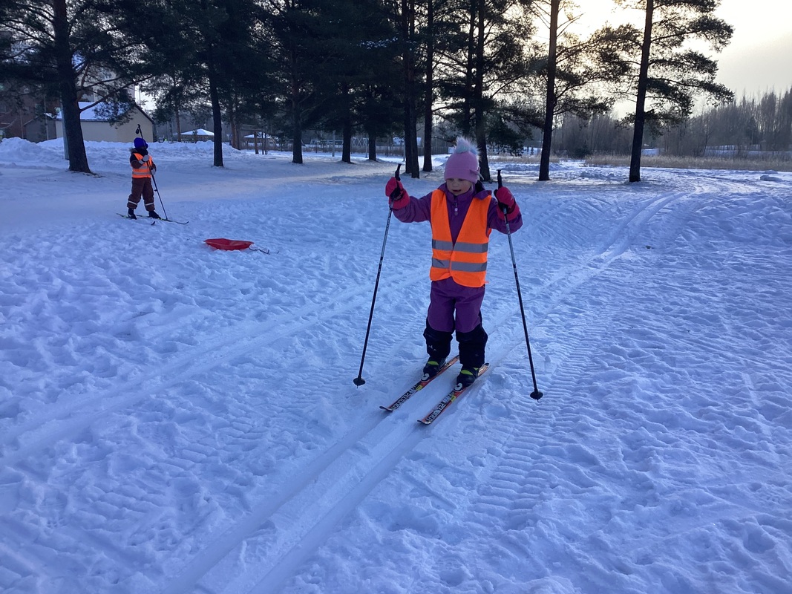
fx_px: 709
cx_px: 396
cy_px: 297
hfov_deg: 58.4
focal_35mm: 31
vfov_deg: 45.4
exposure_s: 1/488
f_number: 2.4
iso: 25
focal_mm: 3.3
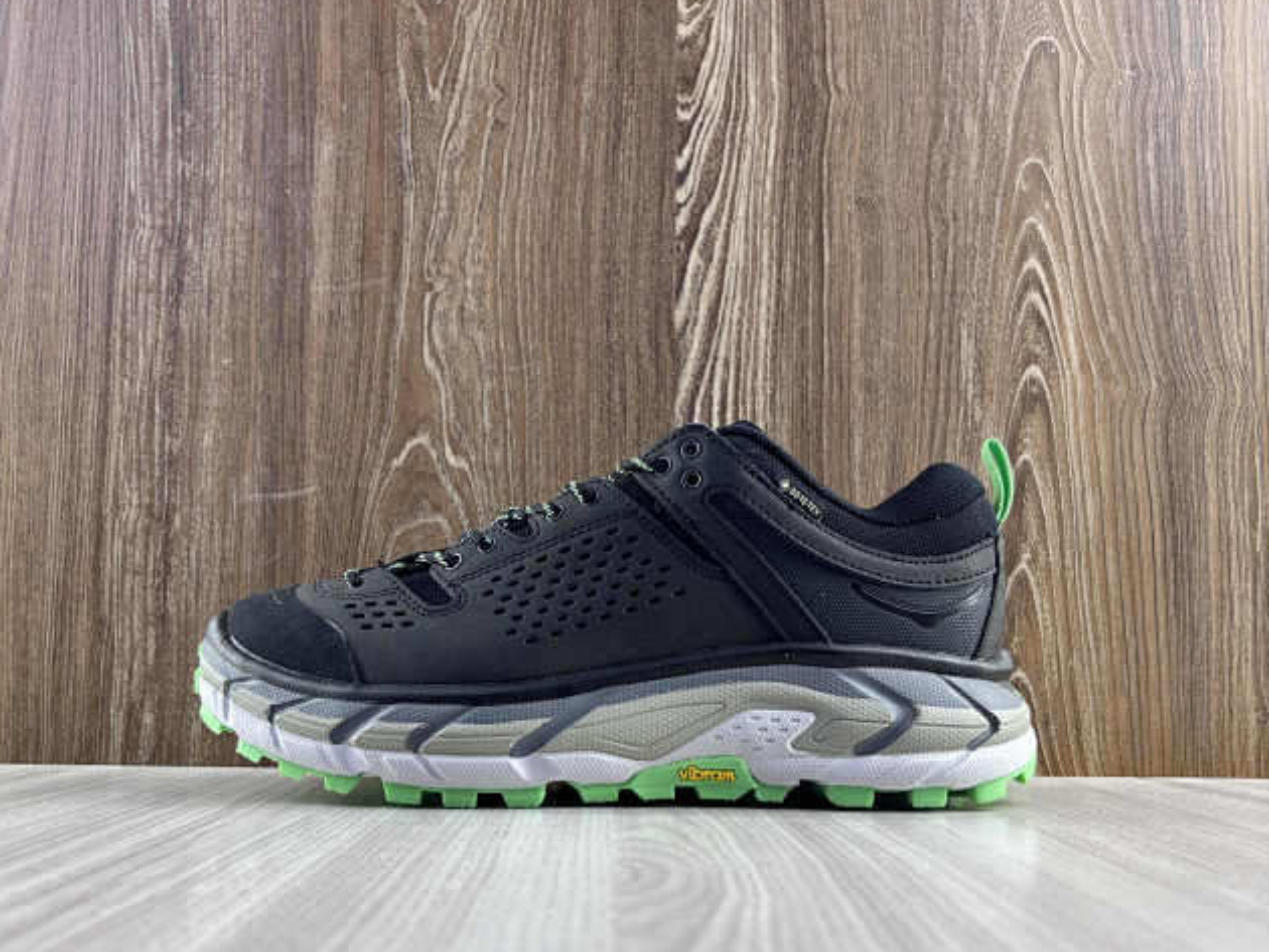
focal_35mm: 33
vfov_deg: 42.7
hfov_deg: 55.3
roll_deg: -0.4
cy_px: 576
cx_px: 622
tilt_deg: +3.0
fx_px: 1210
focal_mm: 5.7
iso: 32
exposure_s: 1/113
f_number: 1.5
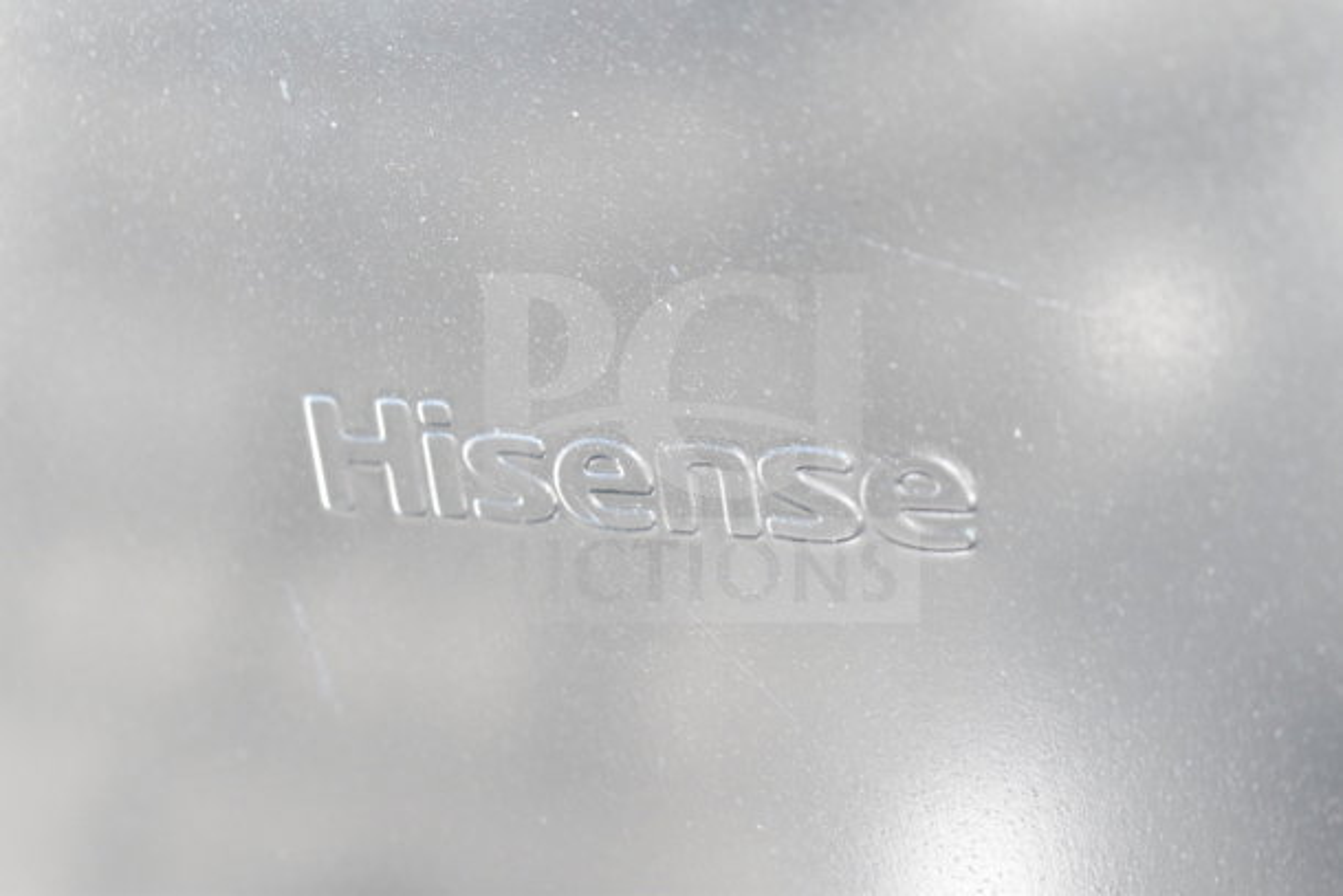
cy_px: 448
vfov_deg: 16.6
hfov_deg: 24.6
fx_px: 3078
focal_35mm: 82
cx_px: 672
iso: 1800
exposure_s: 1/100
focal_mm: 55
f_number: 5.6
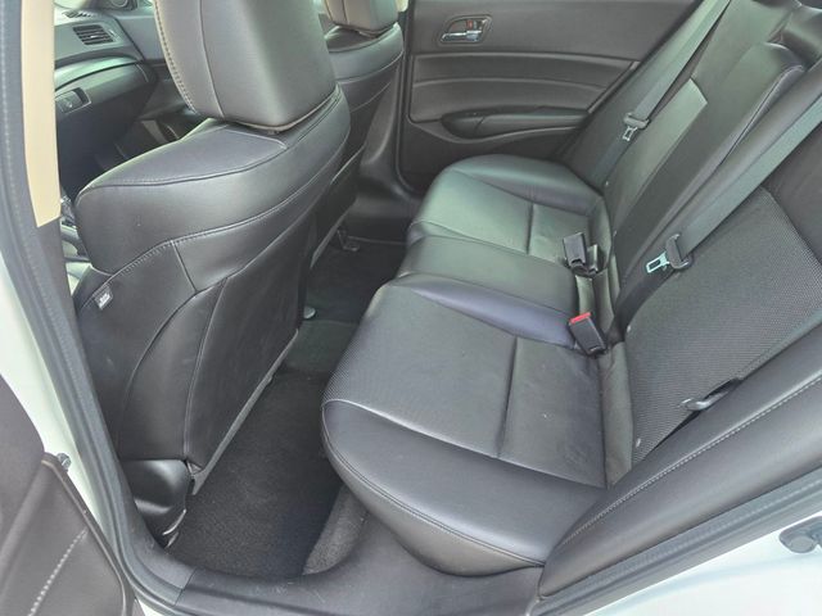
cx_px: 411
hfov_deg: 73.9
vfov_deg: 58.9
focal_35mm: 23
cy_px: 308
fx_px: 546
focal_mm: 6.3
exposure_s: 1/120
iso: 200
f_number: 1.7
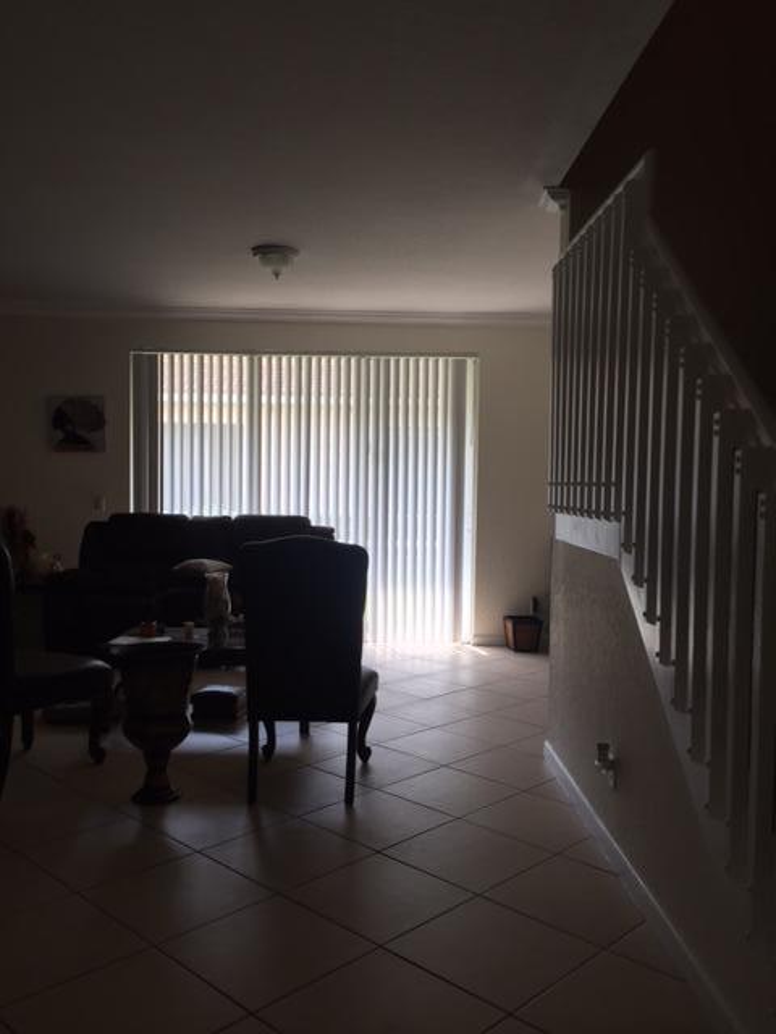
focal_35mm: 29
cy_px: 517
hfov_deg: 48.2
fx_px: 867
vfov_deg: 61.7
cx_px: 388
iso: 32
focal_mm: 4.15
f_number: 2.2
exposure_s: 1/60
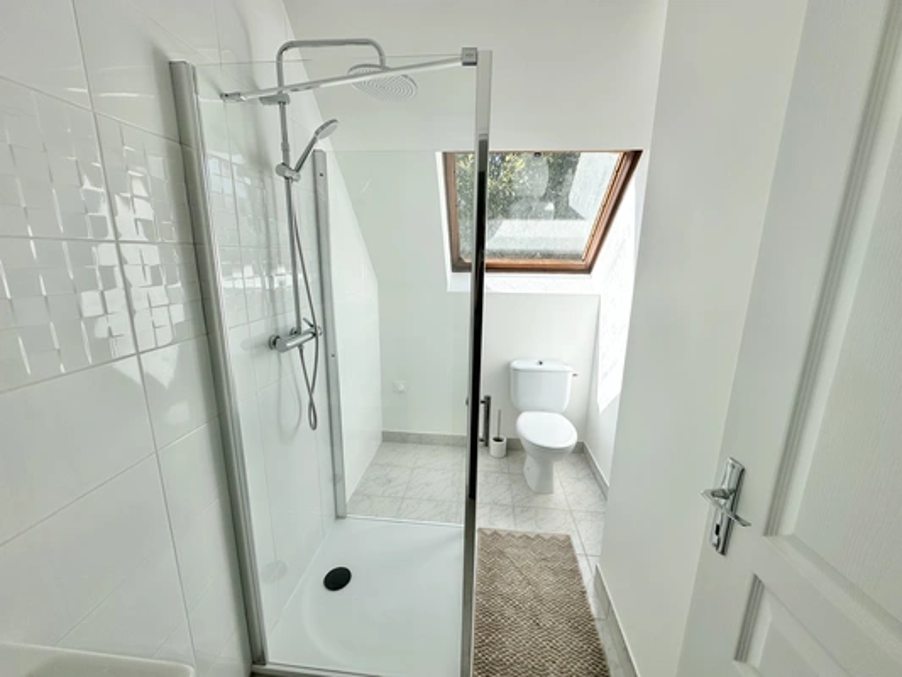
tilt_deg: -11.5
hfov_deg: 102.1
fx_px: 365
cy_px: 338
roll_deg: -1.3
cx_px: 451
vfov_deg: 85.7
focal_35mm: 14
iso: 50
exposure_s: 1/997
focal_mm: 2.22
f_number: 2.2
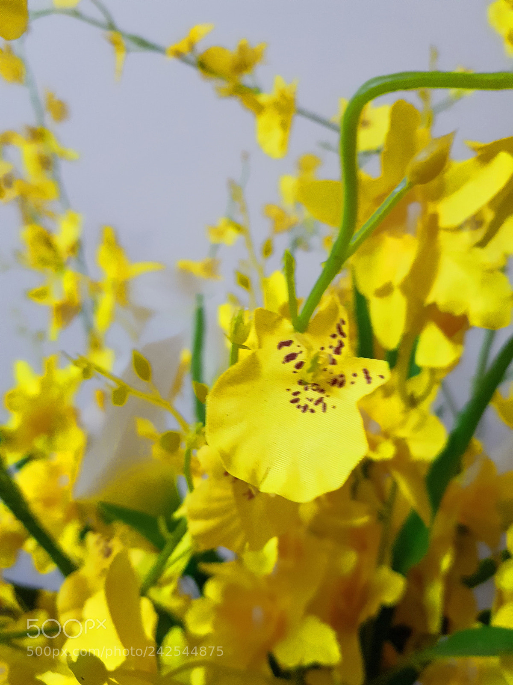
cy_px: 342
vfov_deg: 67.3
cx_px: 256
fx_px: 514
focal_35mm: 26
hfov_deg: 53.1
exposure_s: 1/15
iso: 250
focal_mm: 4.2
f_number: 1.7
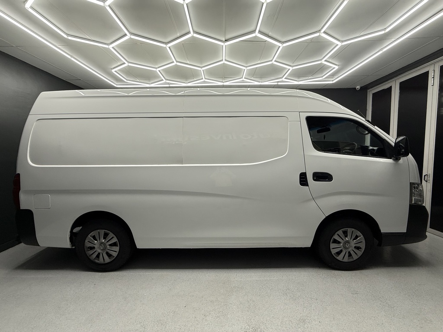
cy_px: 166
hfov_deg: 102.1
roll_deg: +1.0
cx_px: 222
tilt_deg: -3.0
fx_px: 179
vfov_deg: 85.7
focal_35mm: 14
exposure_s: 1/99
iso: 80
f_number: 2.2
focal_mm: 2.22
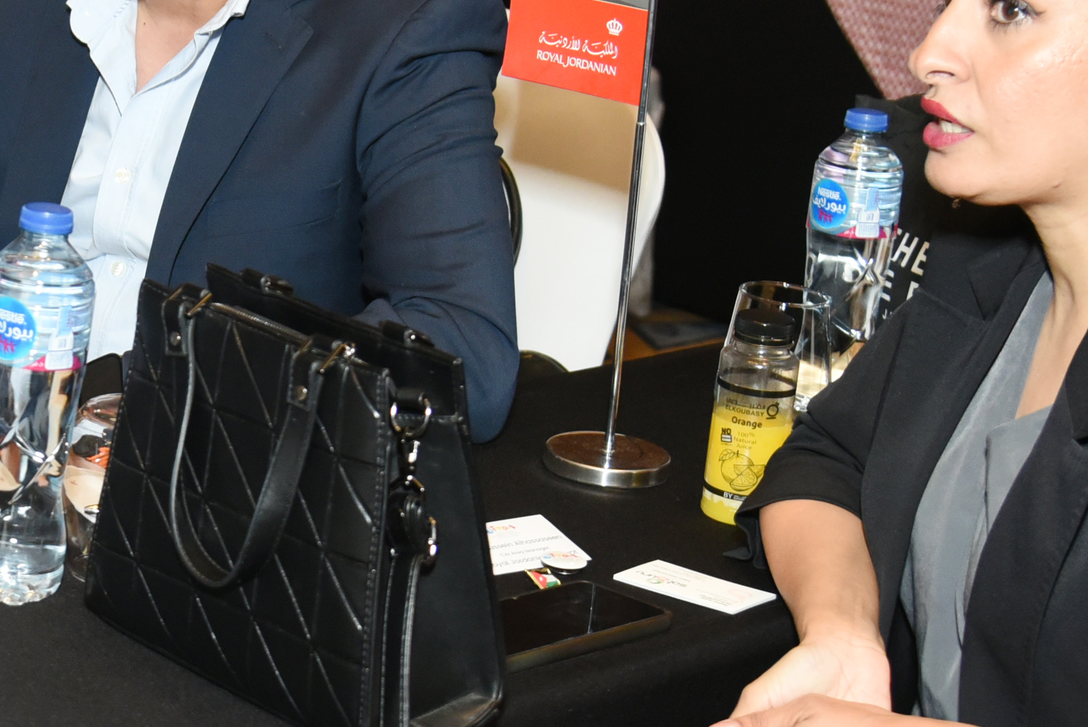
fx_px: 2872
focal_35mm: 95
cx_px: 59
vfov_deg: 14.4
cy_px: 241
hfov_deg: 20.9
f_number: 5
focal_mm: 35
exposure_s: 1/200
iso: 2000
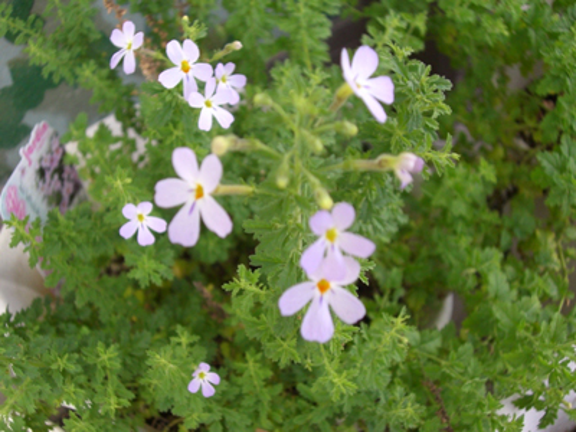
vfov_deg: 26.6
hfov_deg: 34.9
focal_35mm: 55
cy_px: 216
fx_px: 915
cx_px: 288
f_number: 3.3
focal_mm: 9
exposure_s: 1/50
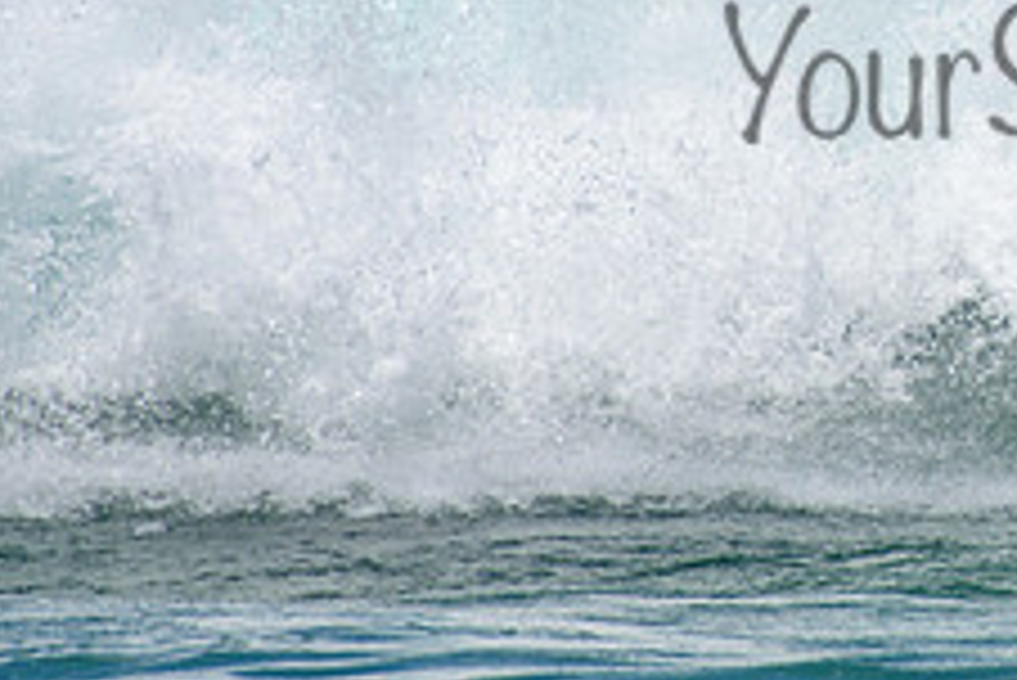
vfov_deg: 0.9
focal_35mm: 1542
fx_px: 43588
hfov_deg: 1.3
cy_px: 34
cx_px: 1188
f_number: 5.6
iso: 220
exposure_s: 1/2000
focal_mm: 400
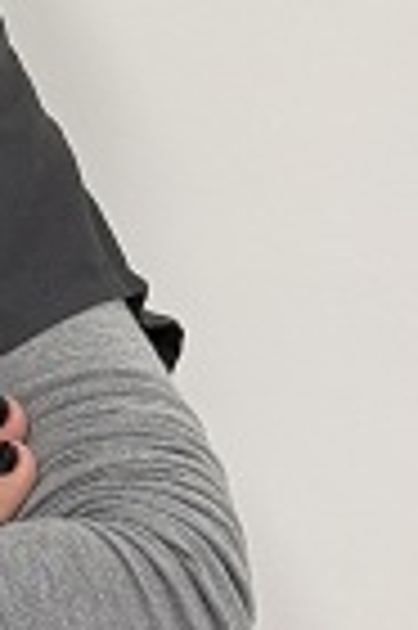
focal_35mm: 95
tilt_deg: -9.6
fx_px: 1659
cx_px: -400
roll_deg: -1.9
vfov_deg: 21.0
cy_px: 47
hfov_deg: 12.7
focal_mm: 6.76
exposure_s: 1/100
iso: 125
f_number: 1.78
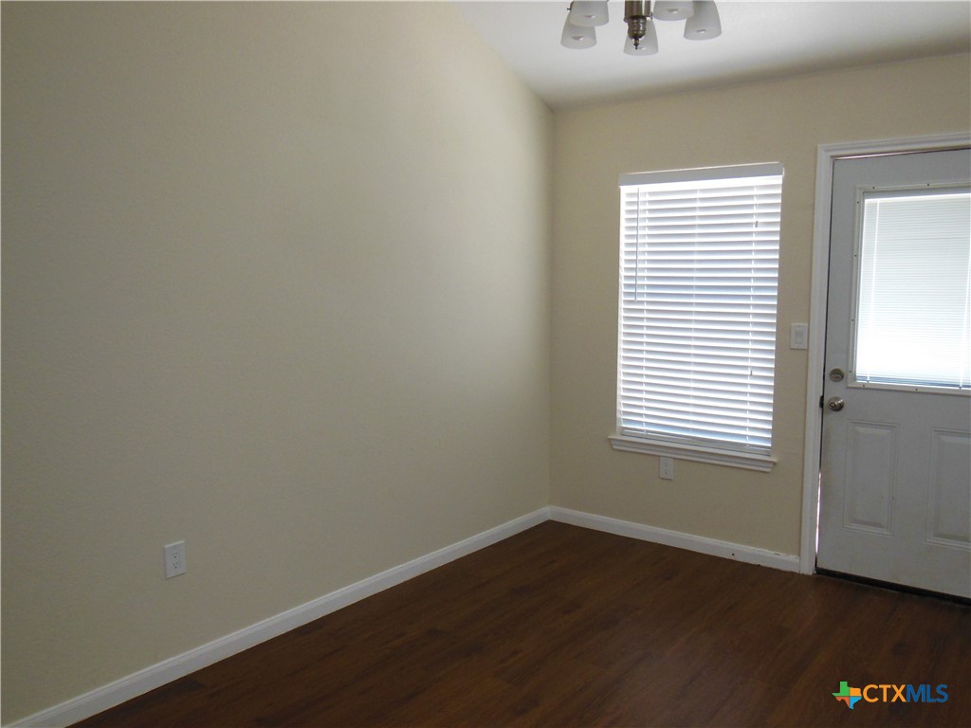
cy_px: 364
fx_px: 813
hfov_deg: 61.7
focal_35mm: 29
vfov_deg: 48.2
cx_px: 486
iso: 400
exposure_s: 1/60
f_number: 3.7
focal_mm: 5.2
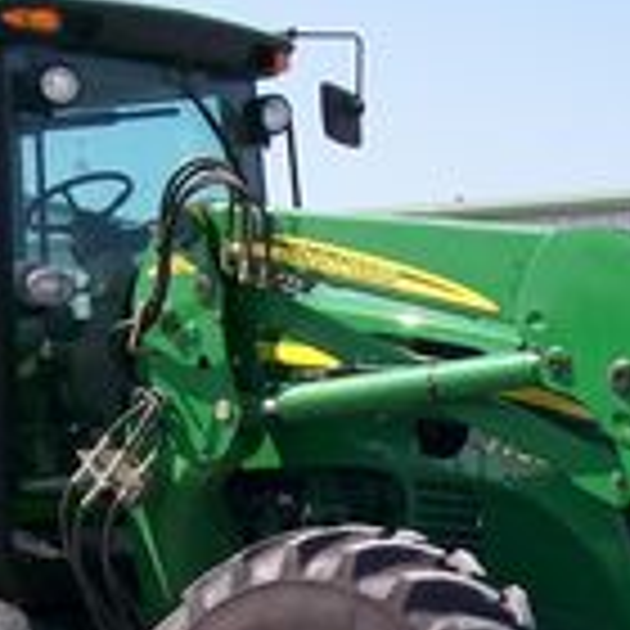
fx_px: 2553
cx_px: 428
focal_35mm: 124
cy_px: 544
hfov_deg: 14.0
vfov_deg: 14.0
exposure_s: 1/450
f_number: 4.8
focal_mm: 6
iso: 80
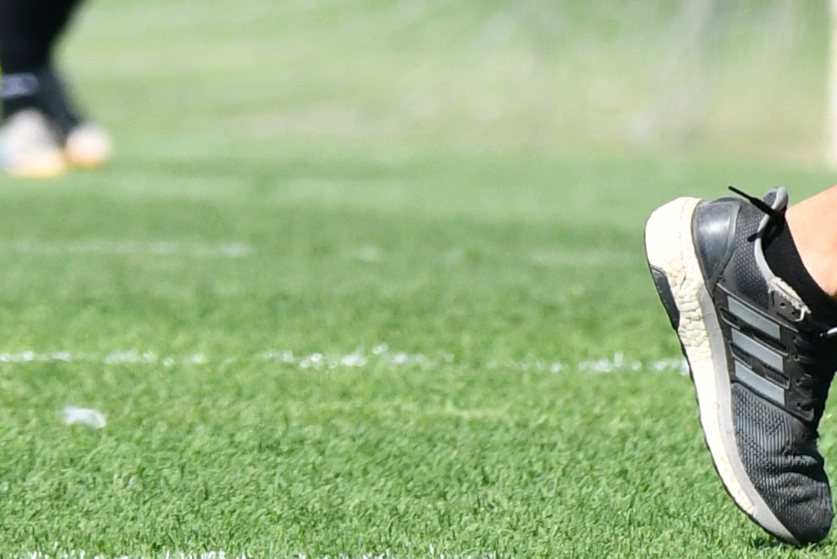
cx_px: 1162
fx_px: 42952
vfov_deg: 0.7
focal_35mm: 1847
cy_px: -577
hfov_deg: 1.1
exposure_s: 1/4000
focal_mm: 240
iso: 800
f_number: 5.6
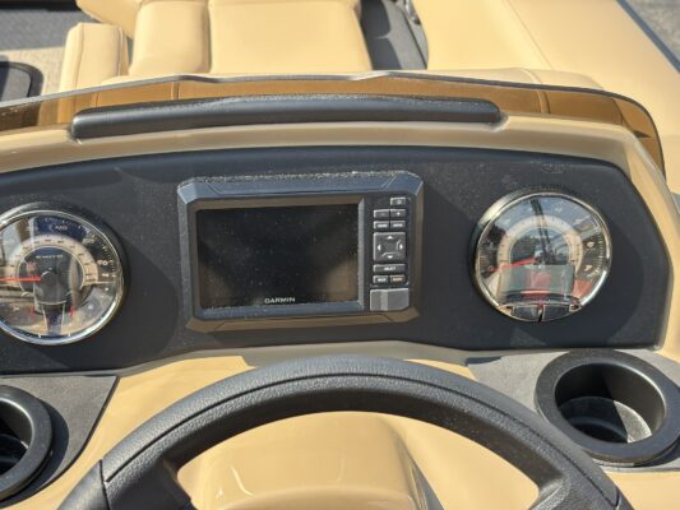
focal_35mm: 52
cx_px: 340
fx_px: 1022
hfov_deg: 36.8
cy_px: 255
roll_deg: -2.9
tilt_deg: -34.3
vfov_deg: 28.0
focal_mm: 5.96
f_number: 1.6
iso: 32
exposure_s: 1/547
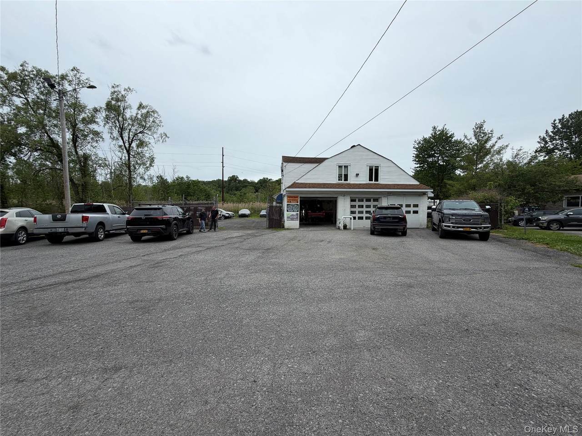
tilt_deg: -2.1
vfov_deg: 85.7
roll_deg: -0.3
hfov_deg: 102.1
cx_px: 291
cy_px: 218
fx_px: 235
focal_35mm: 14
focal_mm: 2.22
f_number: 2.2
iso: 20
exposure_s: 1/770
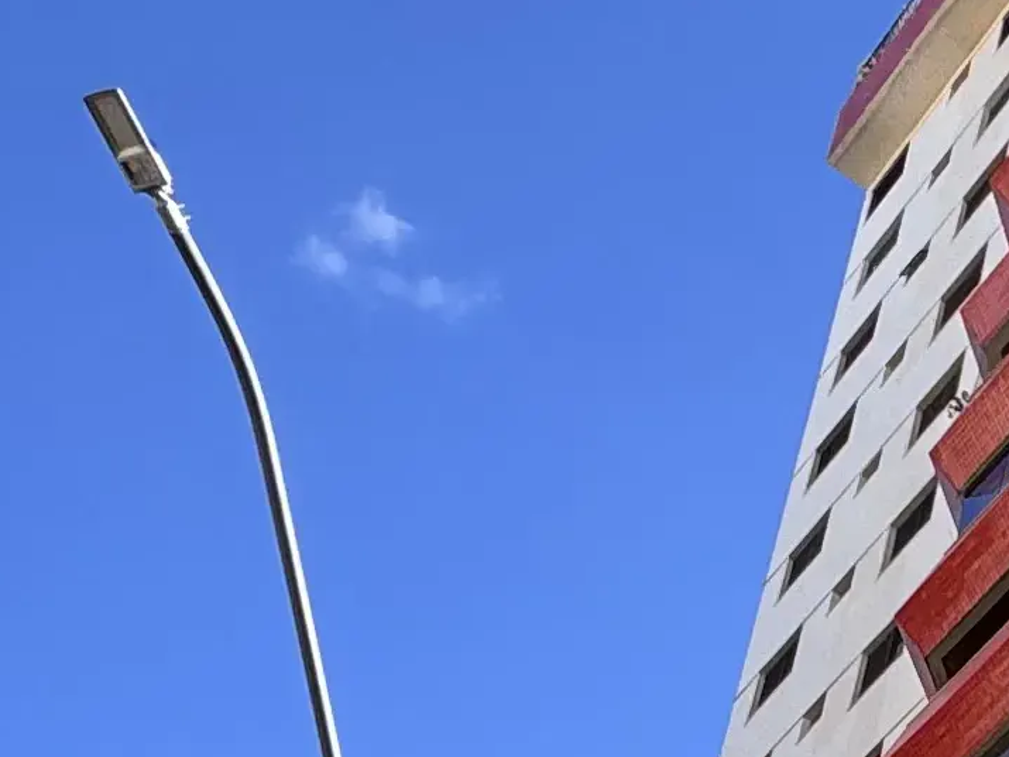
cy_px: 1229
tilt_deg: +32.2
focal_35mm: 79
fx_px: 2302
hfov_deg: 21.0
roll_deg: -0.9
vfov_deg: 16.5
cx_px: 1500
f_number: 2.2
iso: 50
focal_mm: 2.22
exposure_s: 1/605
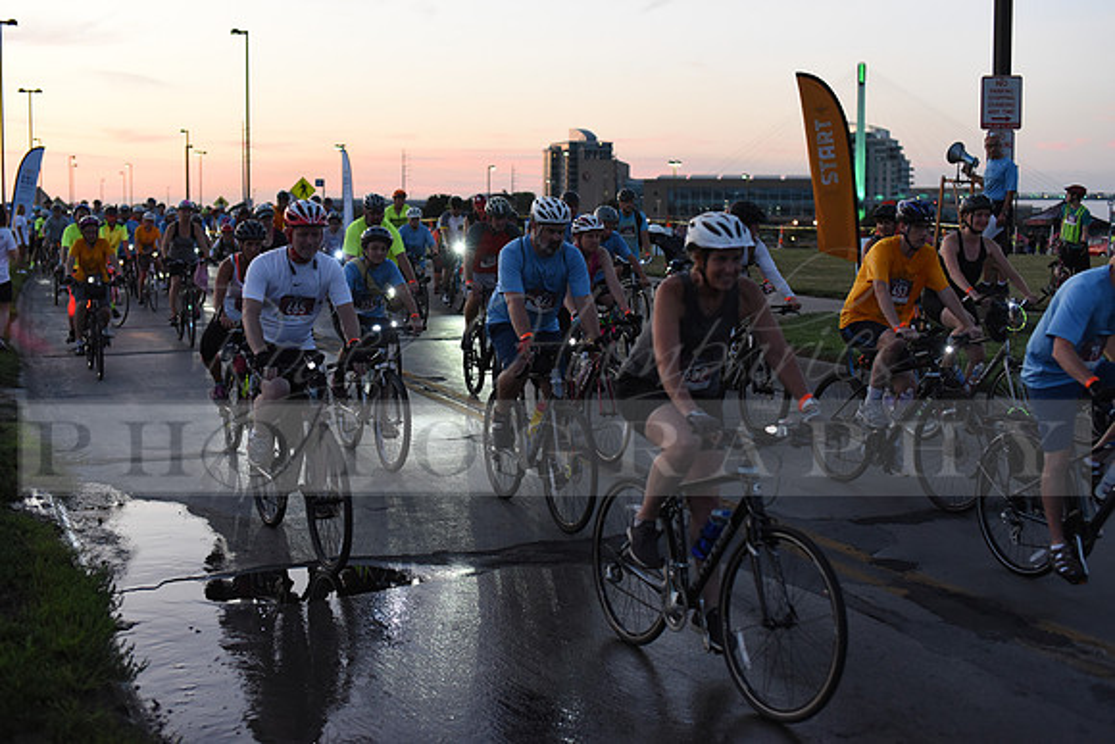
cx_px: 558
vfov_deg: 27.0
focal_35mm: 50
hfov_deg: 39.6
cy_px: 372
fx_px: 1549
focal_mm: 50
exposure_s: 1/400
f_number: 2.8
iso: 2500
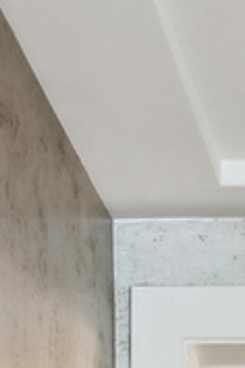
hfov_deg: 4.9
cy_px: 1056
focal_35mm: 274
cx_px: 500
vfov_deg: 6.9
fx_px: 2797
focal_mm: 30
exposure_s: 1/5
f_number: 8
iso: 320
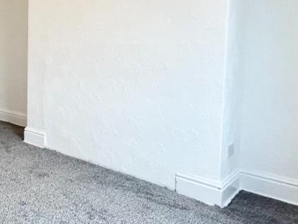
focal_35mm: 33
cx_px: -30
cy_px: 69
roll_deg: +0.2
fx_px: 284
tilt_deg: -4.7
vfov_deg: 42.2
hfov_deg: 43.1
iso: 200
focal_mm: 1.57
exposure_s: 1/100
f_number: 1.8
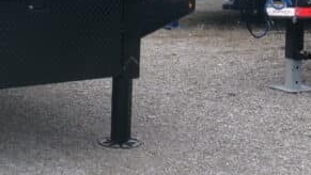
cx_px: 17
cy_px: -38
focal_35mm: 138
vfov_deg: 8.7
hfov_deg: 15.3
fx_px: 1139
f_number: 11.8
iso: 100
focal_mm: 6.4
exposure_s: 1/50
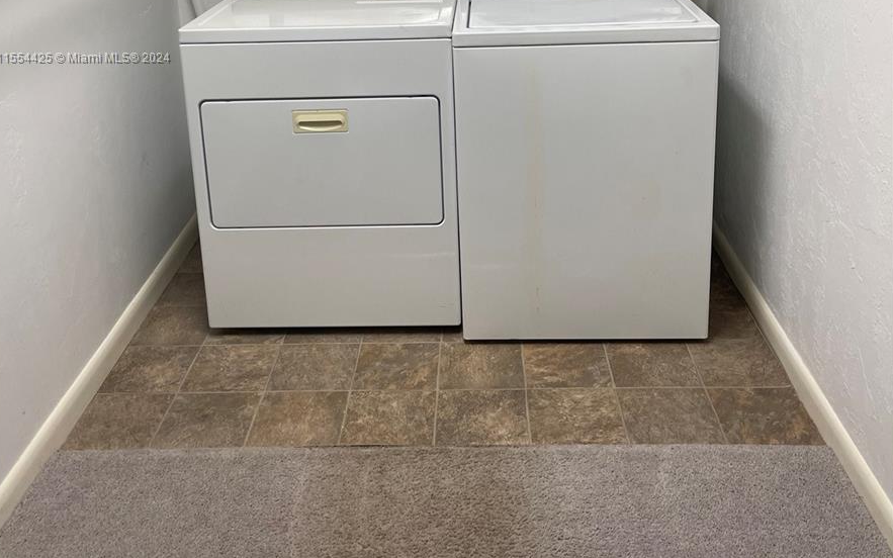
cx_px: 440
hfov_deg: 54.0
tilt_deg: -15.7
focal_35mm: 36
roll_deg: +1.5
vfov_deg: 33.5
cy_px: 59
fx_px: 876
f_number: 1.6
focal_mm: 5.1
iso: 64
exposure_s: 1/60
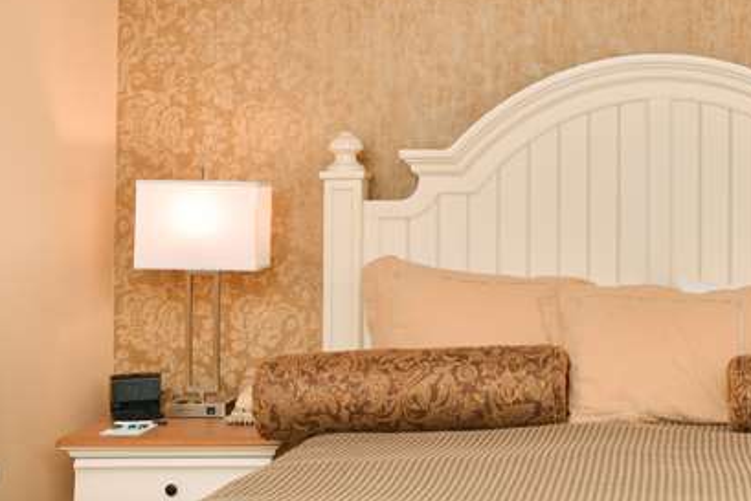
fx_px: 1252
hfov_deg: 32.0
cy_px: 278
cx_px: 656
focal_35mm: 60
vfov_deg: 22.6
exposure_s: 1/40
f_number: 13
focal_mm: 24
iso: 640
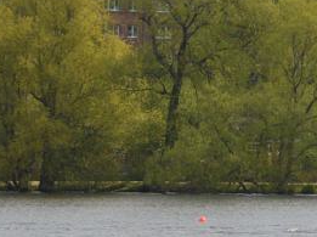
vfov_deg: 6.1
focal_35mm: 243
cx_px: 200
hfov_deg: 8.1
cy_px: 136
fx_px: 2227
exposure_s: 1/2000
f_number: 7.1
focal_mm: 55
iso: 400
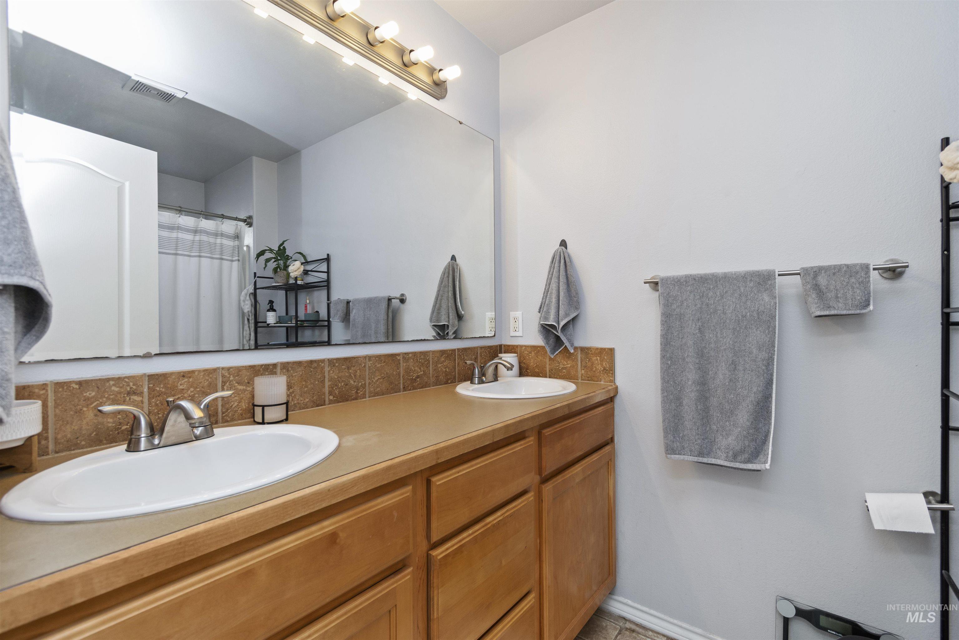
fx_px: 400
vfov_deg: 77.3
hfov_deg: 100.4
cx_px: 480
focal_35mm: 15
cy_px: 320
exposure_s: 1/60
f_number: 6.3
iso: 320
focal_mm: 10
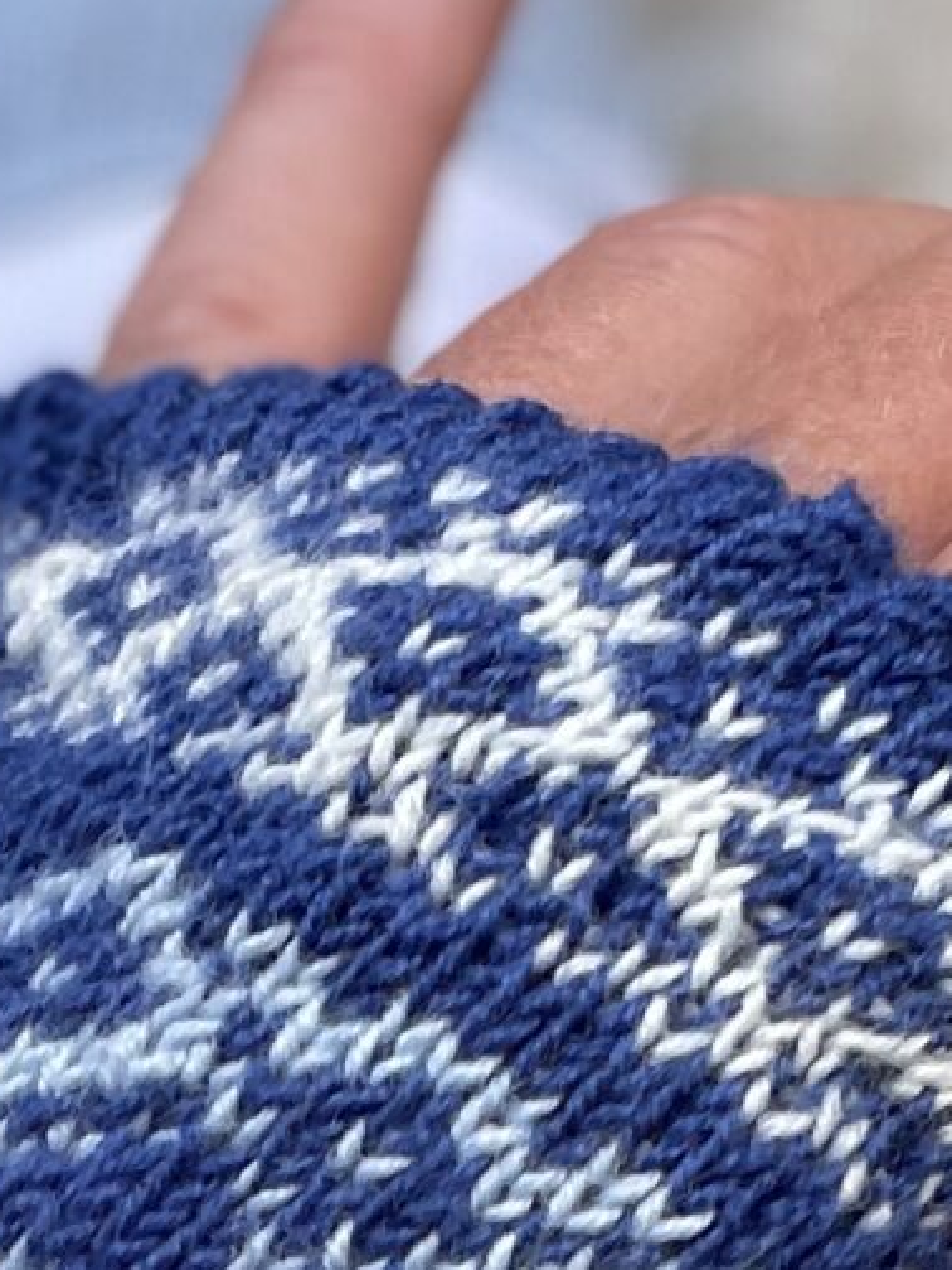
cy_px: 1971
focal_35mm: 132
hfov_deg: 11.2
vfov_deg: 13.9
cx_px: 166
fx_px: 4840
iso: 100
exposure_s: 1/121
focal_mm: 4.2
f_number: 1.6
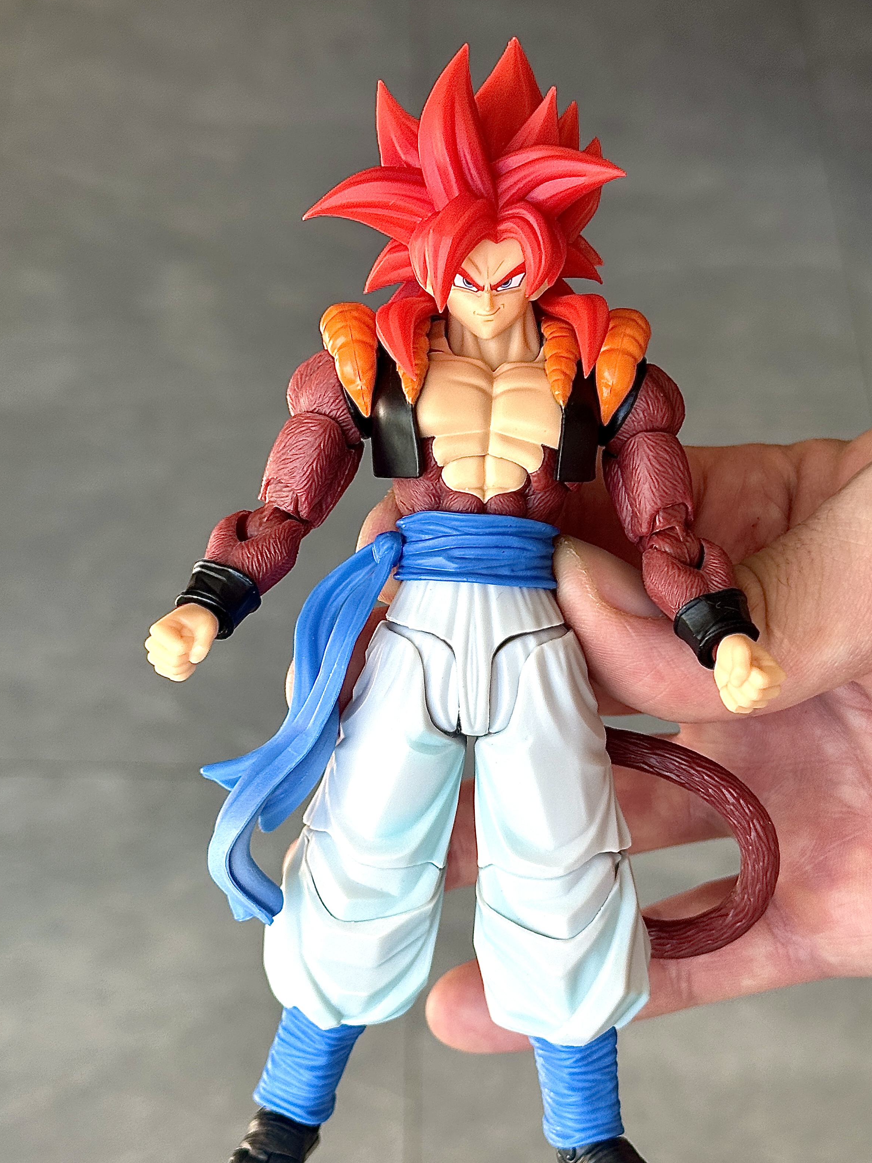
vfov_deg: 34.3
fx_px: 1881
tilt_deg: -49.6
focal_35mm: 56
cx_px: 469
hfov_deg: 26.1
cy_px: 614
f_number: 1.78
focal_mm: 6.86
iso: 64
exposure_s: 1/169
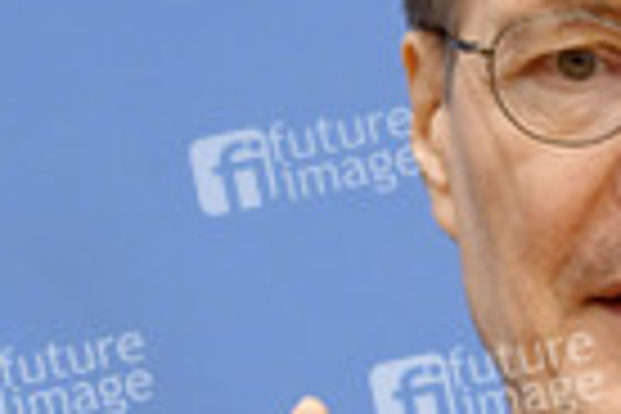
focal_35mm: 489
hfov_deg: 4.2
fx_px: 8435
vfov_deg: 2.8
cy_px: 274
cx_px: 817
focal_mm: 150
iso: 4000
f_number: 6.3
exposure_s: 1/400
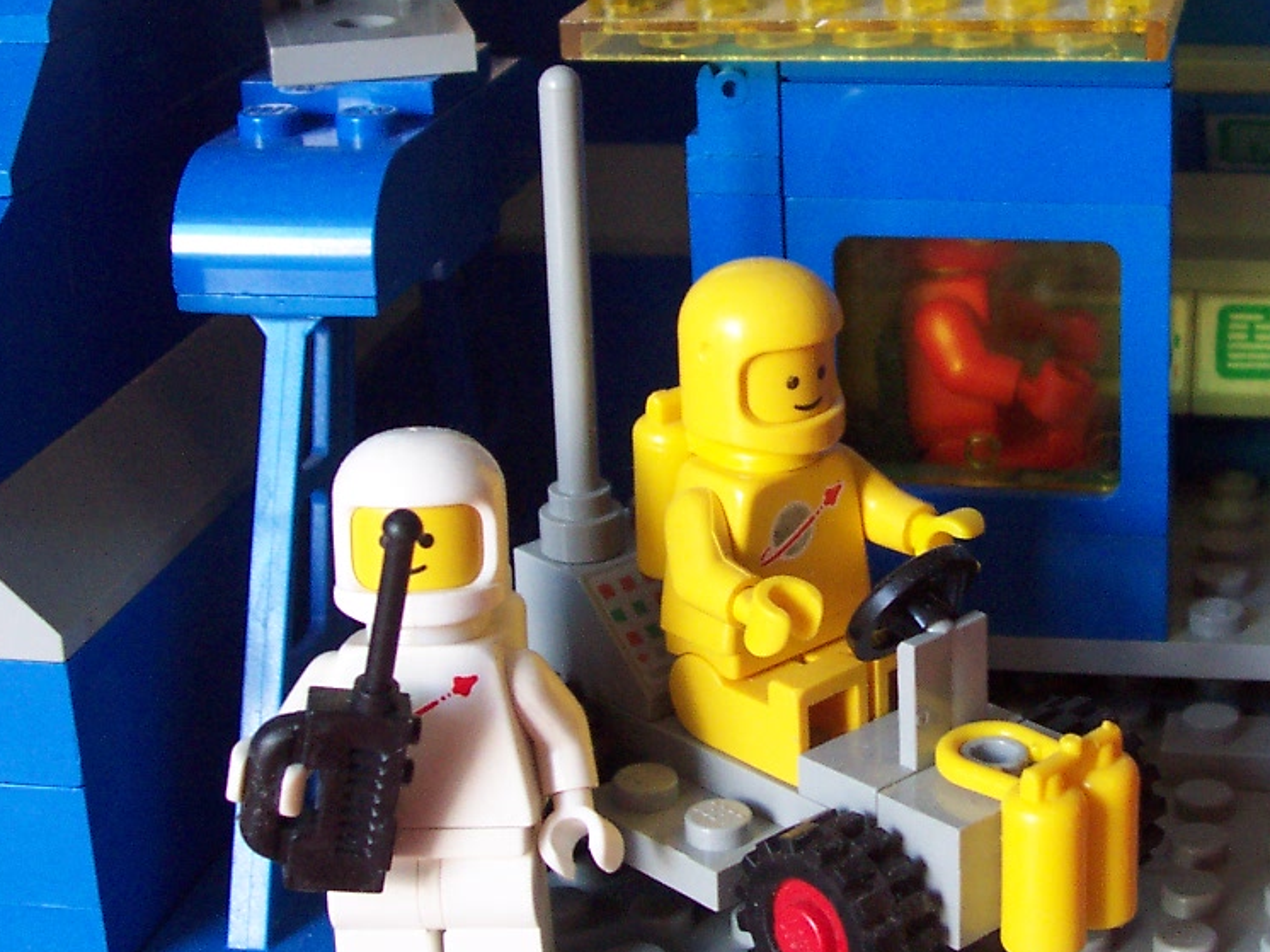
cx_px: 916
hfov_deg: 26.1
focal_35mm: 74
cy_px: 395
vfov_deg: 19.9
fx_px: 2714
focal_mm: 7
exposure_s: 1/30
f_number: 3
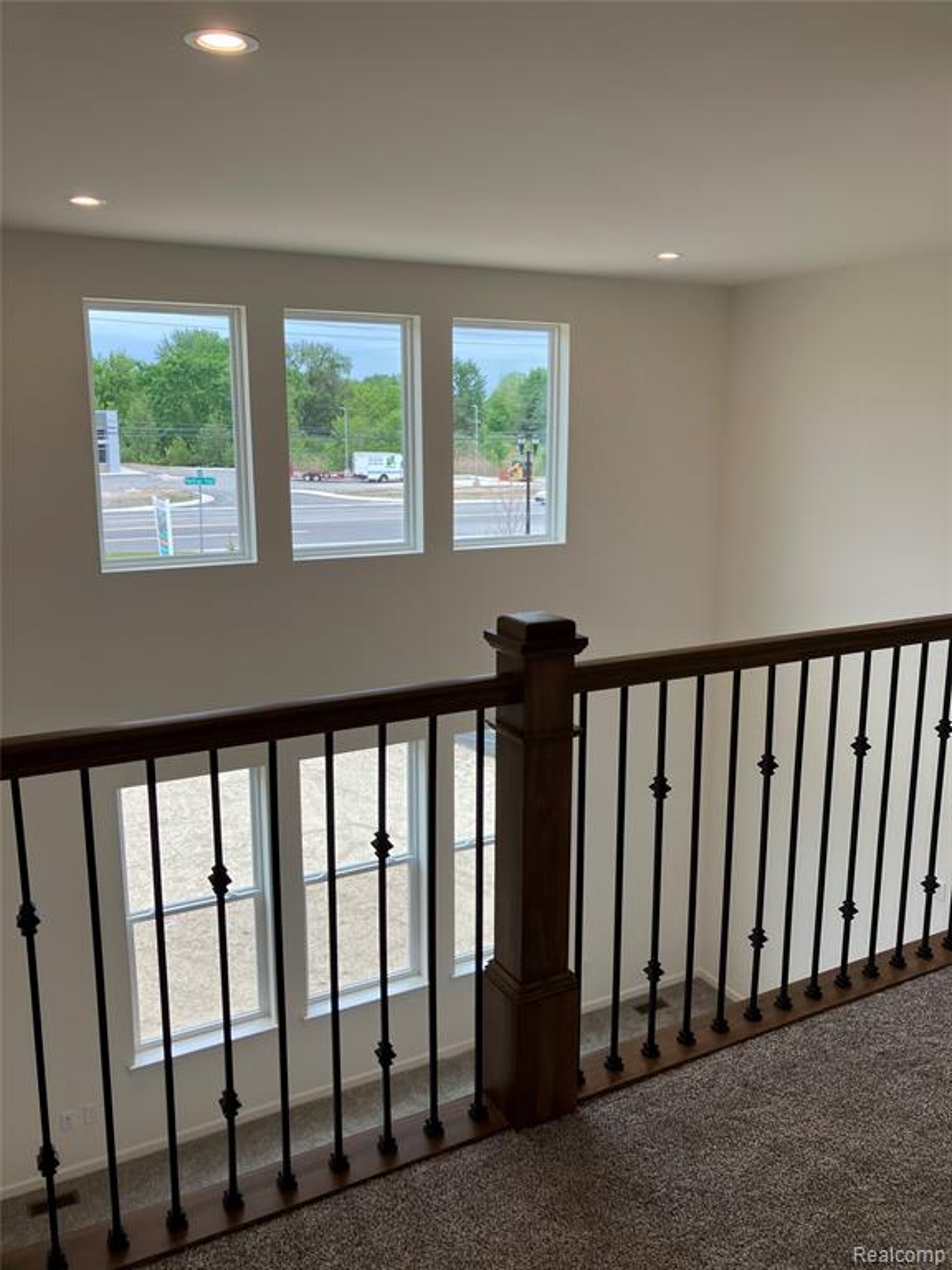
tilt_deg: -10.5
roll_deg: +0.7
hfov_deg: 49.7
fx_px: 1027
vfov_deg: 63.4
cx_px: 476
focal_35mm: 28
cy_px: 635
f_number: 1.8
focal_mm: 3.99
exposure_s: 1/144
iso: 25
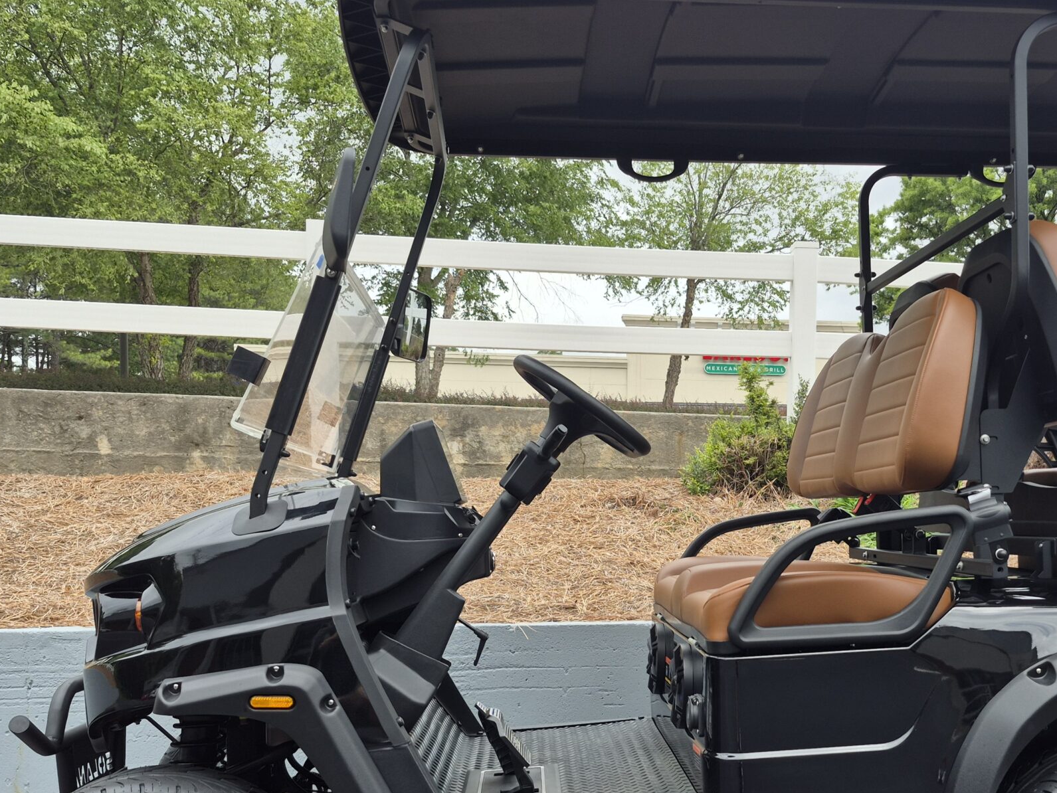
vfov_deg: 38.2
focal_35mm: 37
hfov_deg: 49.4
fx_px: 1130
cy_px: 531
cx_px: 686
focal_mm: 5.4
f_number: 1.8
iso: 25
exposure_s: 1/1288
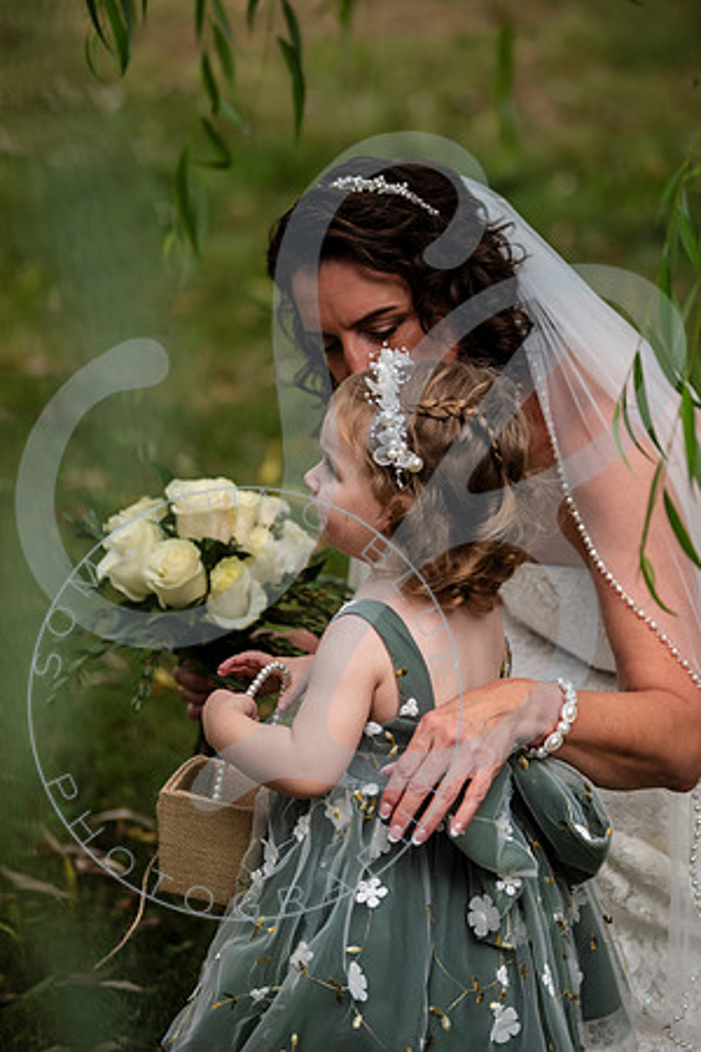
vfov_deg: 17.6
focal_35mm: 116
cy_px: 526
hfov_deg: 11.8
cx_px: 350
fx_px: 3388
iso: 400
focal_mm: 116
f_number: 2.8
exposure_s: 1/800
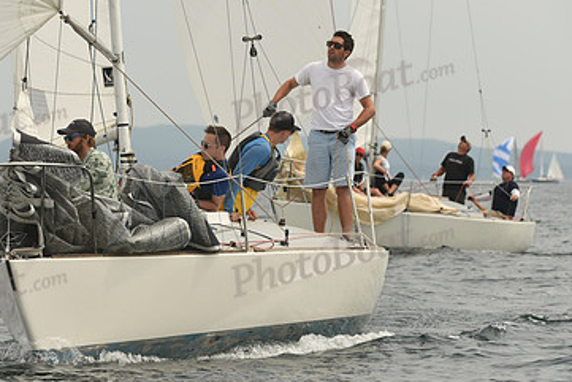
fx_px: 5102
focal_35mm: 321
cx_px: 151
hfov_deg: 6.4
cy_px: 196
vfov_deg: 4.3
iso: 250
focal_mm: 200
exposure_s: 1/1000
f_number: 5.6
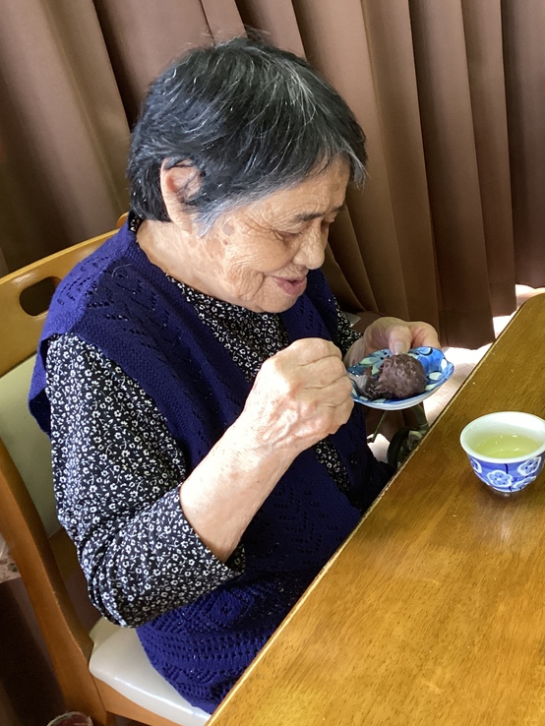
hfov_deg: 33.5
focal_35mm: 42
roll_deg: +6.3
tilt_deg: -26.9
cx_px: 421
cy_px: 358
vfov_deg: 44.8
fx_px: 881
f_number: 2.4
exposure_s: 1/60
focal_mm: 3.3
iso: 200
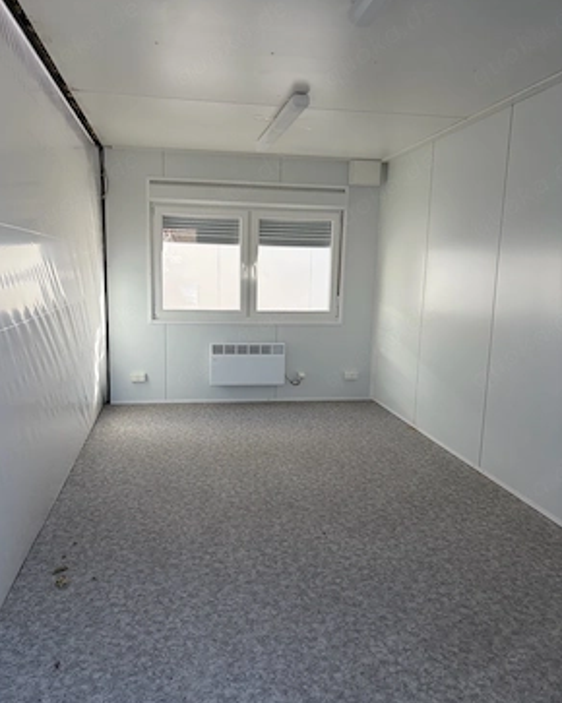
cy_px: 366
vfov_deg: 62.2
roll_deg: +0.4
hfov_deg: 51.5
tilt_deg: -11.8
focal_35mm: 28
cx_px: 273
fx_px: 583
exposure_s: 1/256
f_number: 1.6
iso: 50
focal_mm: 5.96
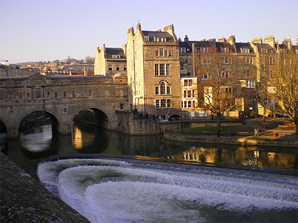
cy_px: 112
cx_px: 149
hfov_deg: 49.0
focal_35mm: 38
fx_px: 327
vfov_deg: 37.7
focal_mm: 6.3
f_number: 3.1
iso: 64
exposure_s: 1/200
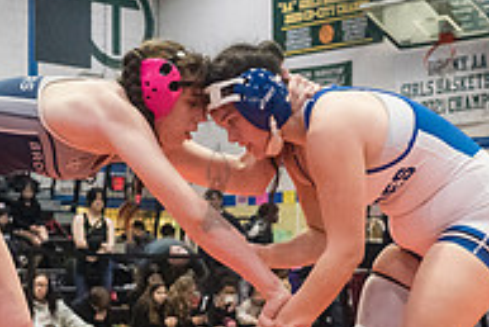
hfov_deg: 19.4
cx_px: 215
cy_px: 186
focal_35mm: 105
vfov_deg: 13.1
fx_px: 1427
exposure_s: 1/400
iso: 8000
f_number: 4
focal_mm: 35
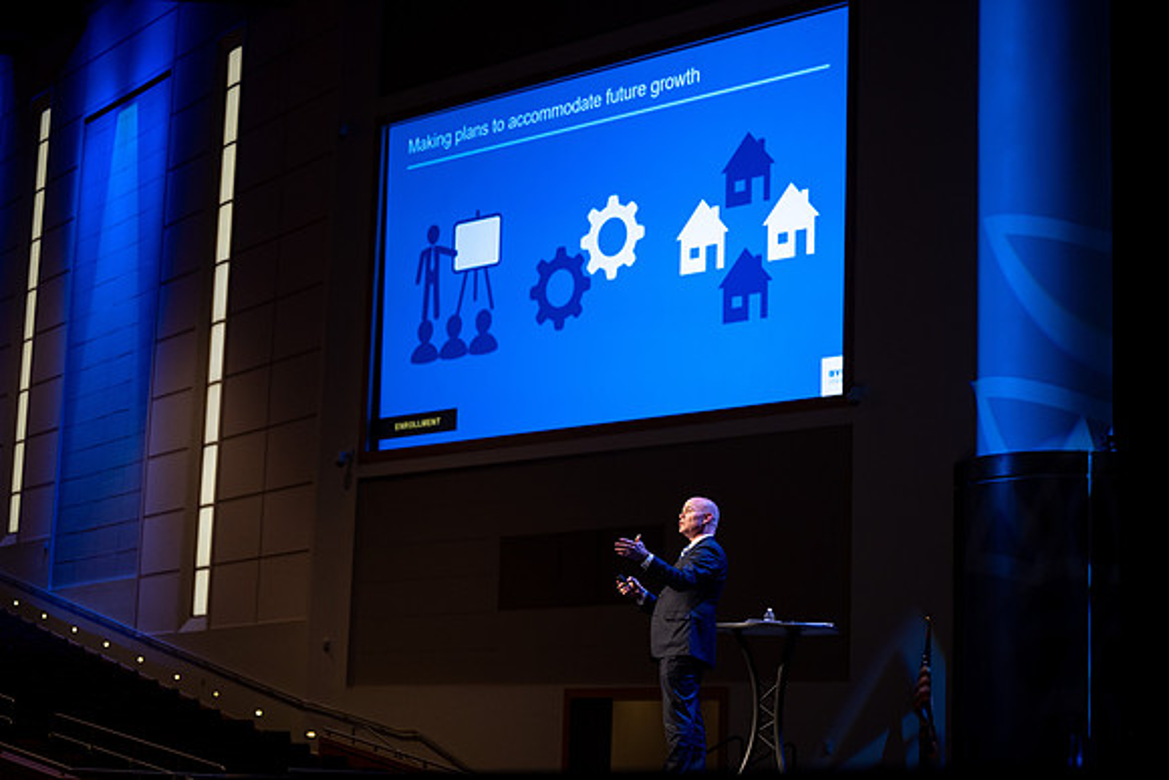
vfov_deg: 19.5
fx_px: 2273
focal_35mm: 70
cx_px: 584
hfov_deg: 28.8
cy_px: 390
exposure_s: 1/60
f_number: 2.8
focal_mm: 70
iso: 800
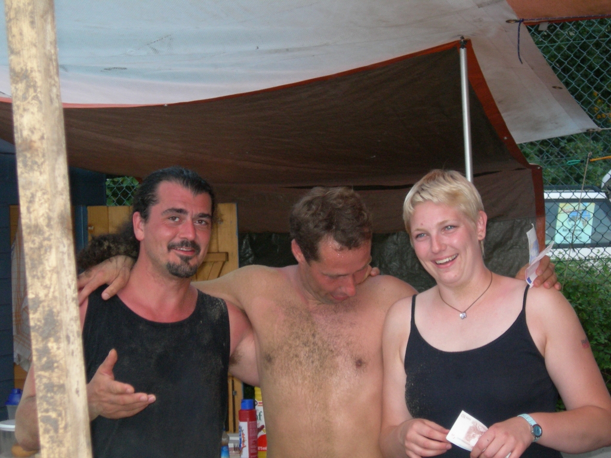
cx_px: 306
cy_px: 229
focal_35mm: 82
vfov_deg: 18.0
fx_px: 1447
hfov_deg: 23.8
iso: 162
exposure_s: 1/60.1
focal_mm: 17
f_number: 4
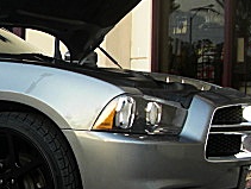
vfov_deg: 13.6
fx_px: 792
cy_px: 133
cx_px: -65
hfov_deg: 17.1
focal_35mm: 109
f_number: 2.8
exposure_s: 1/80
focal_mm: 6.3
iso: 50
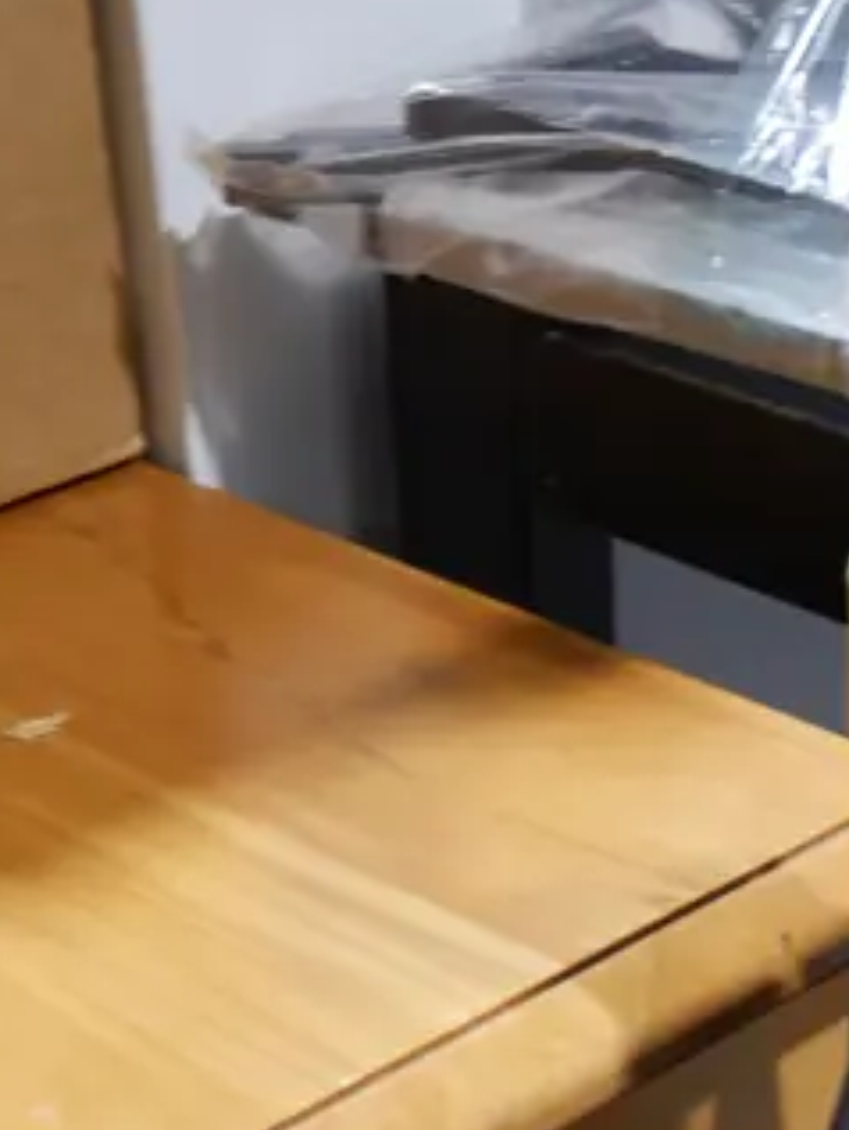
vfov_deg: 19.3
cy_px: 1273
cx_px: 1225
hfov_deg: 14.4
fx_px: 3170
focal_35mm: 97
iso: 320
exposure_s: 1/60
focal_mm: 15
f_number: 3.6
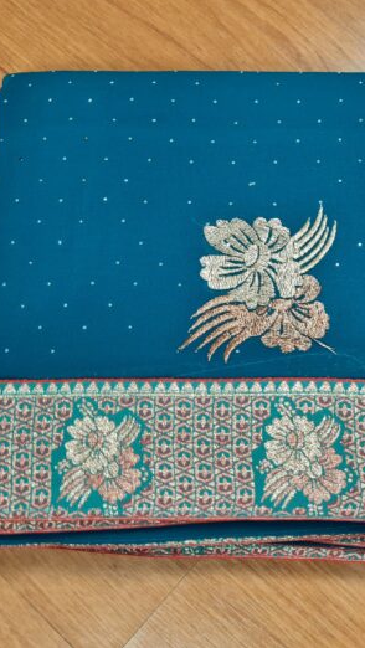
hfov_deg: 30.8
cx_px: 264
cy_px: 323
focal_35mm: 38
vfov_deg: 52.8
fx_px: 653
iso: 200
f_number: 1.8
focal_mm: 5.4
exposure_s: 1/60
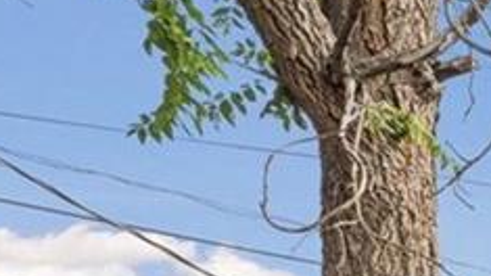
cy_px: 851
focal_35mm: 121
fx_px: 1575
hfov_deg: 13.7
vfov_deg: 8.3
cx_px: 1107
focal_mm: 17
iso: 400
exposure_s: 1/400
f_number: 9
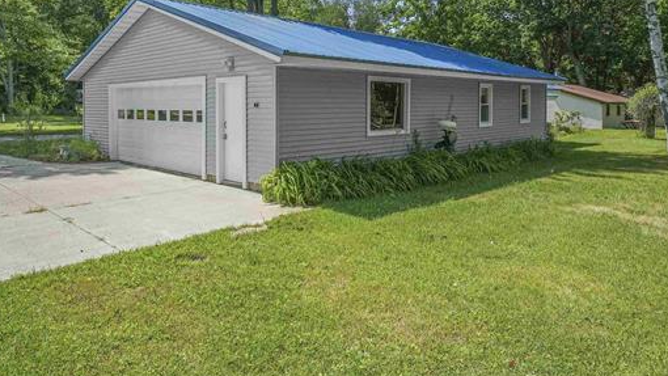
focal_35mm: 25
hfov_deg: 73.5
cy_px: 126
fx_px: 443
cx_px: 279
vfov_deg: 45.3
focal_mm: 19
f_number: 9
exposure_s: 1/1250
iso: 2000
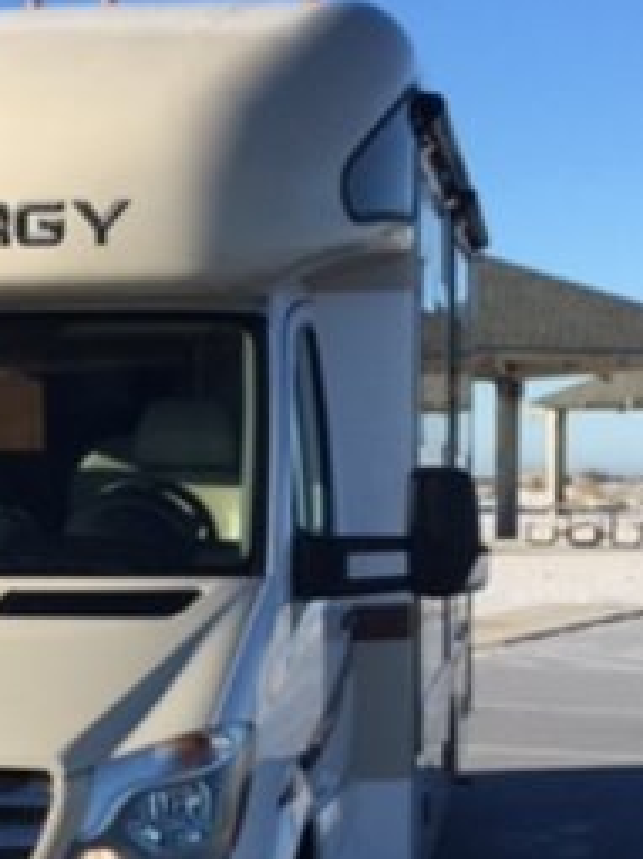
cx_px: -101
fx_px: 2256
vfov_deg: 21.3
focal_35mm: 91
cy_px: 657
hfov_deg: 15.7
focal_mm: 4.15
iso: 32
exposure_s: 1/1980
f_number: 2.2
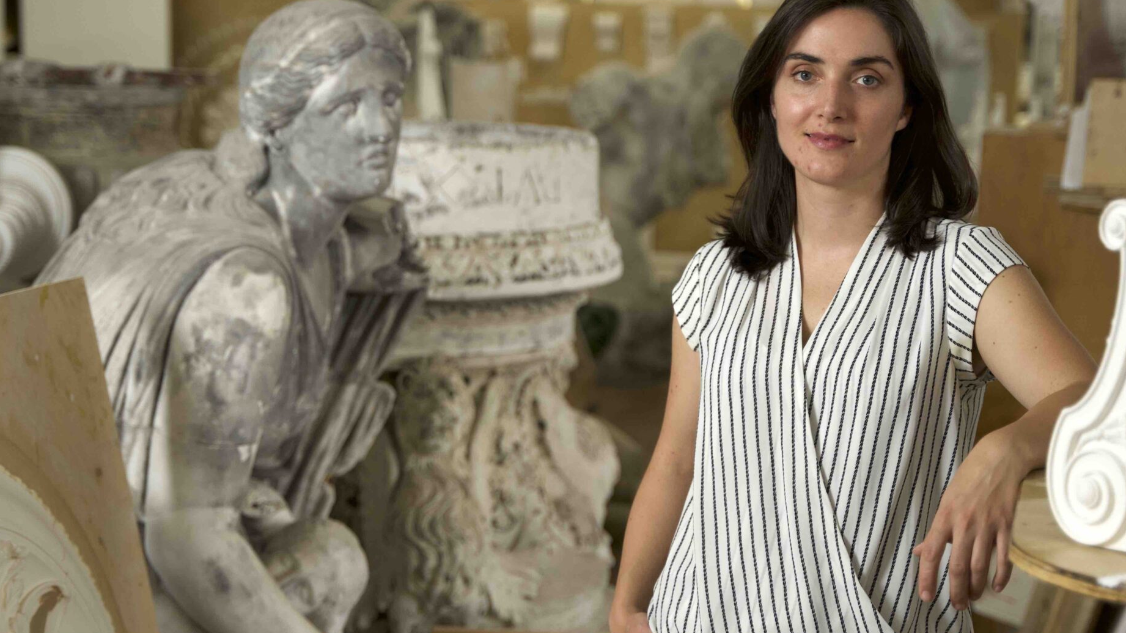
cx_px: 573
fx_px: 2478
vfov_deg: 14.6
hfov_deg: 25.6
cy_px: 332
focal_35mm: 83
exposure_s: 1/200
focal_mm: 57
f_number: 2.8
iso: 500
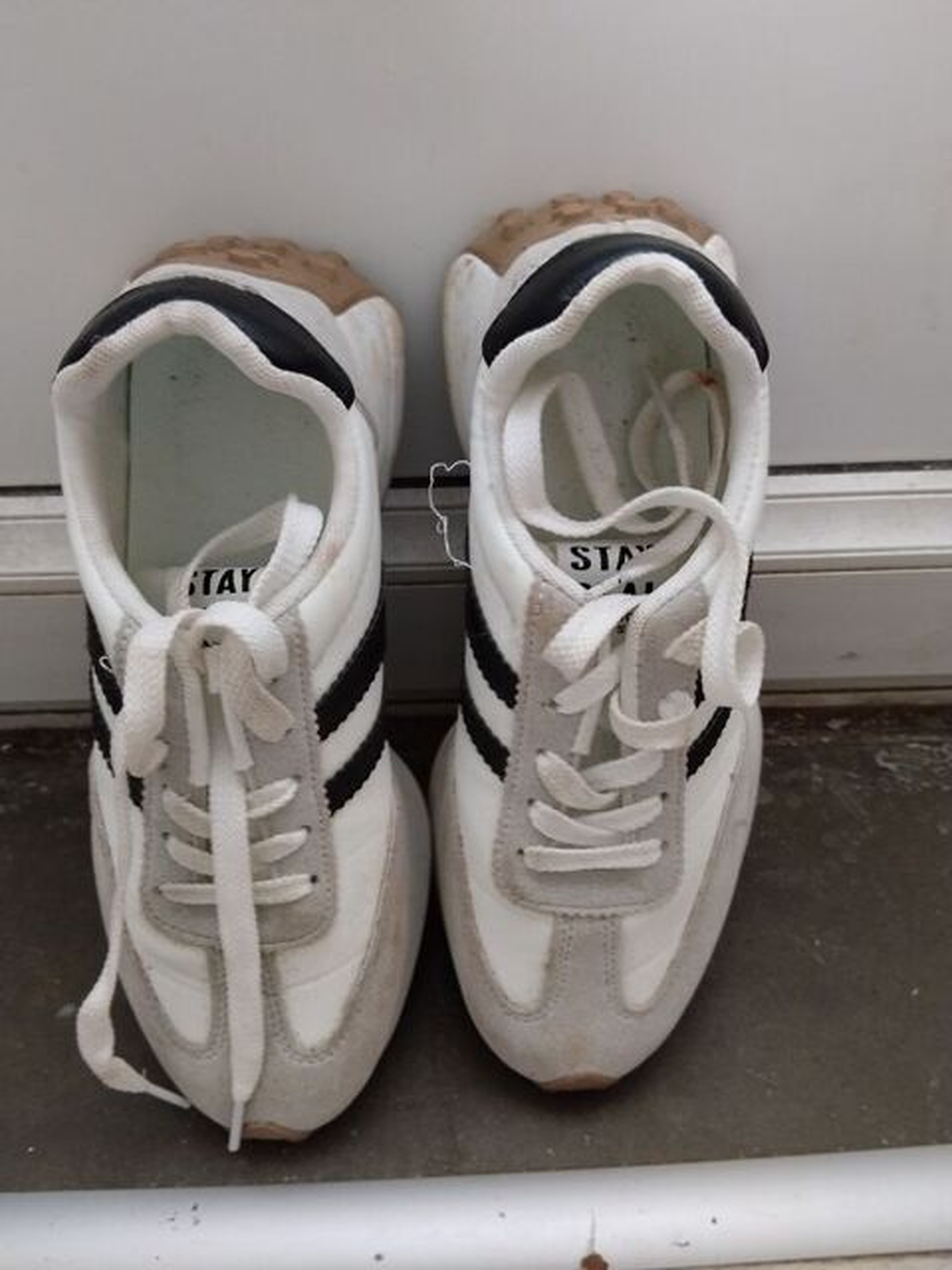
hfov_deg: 48.2
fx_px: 1063
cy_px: 635
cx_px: 476
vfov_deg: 61.7
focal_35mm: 29
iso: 320
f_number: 1.8
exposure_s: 1/25
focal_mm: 3.96
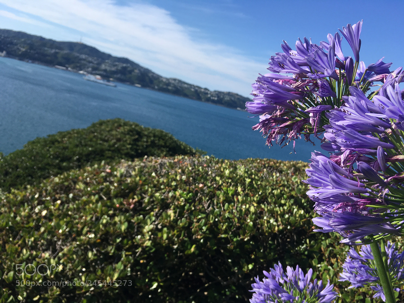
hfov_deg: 61.7
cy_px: 152
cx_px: 202
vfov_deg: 48.2
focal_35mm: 29
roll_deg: -14.1
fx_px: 338
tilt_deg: -10.0
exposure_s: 1/1876
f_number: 2.2
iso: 25
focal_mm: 4.15
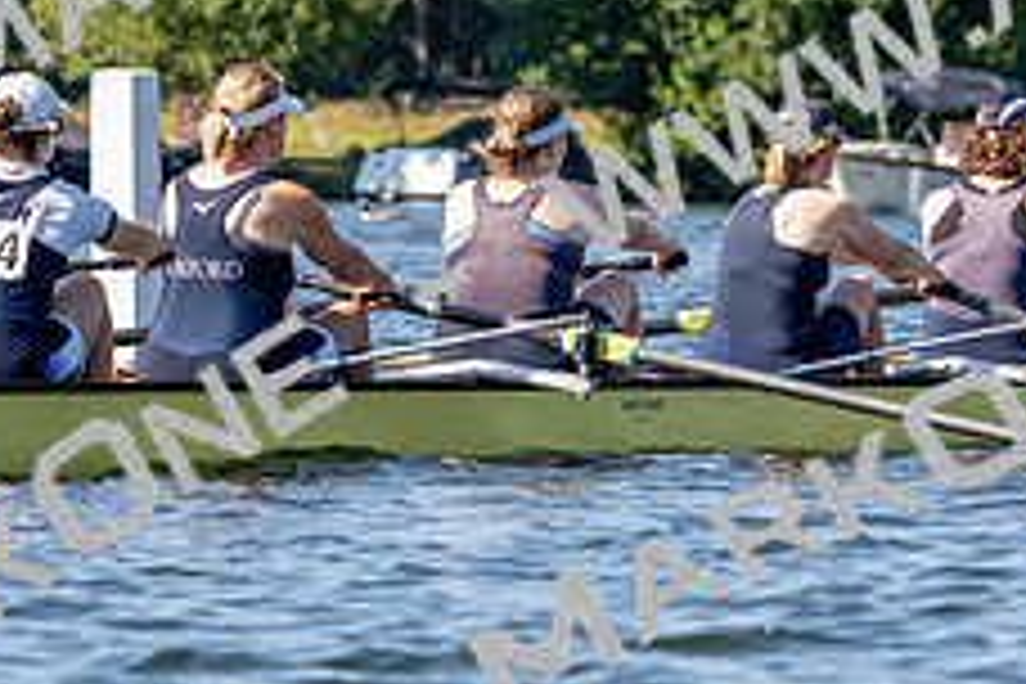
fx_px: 14477
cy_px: 263
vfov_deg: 2.7
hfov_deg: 4.1
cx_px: 1098
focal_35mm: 508
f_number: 5.6
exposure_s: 1/1600
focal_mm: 200
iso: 320
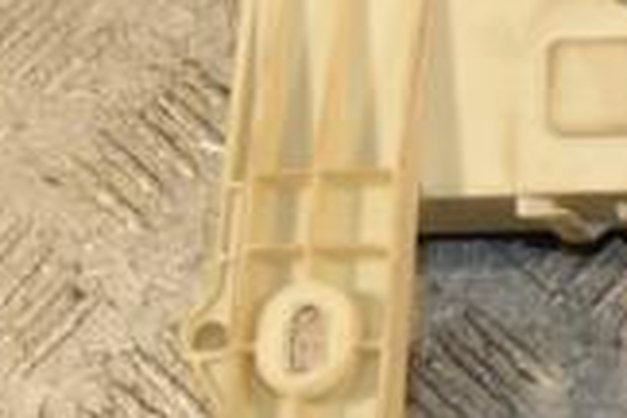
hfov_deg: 13.6
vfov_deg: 9.8
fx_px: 2418
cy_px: 27
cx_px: 1041
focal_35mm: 139
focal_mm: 25
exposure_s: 1/200
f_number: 8
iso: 800
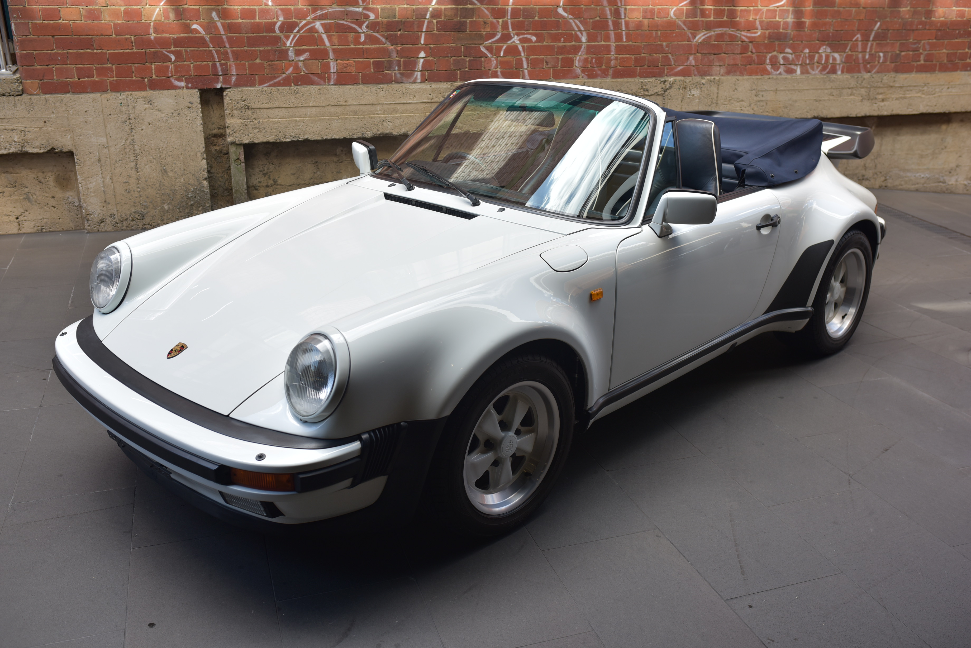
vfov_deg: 37.9
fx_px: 944
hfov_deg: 54.4
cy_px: 324
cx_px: 486
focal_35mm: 35
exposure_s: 1/250
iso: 125
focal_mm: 35
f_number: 4
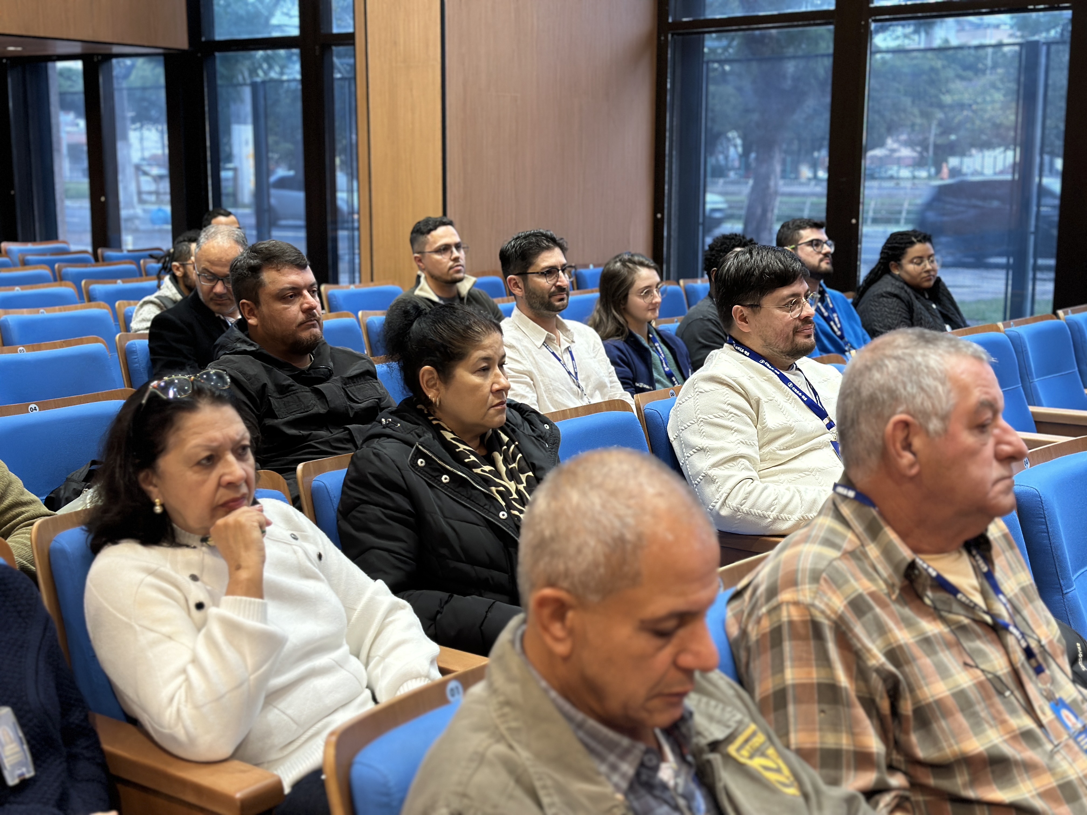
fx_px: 1507
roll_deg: +0.0
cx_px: 544
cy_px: 408
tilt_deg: -9.8
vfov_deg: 30.3
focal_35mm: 48
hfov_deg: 39.7
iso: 160
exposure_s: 1/60
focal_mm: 6.86
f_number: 1.78
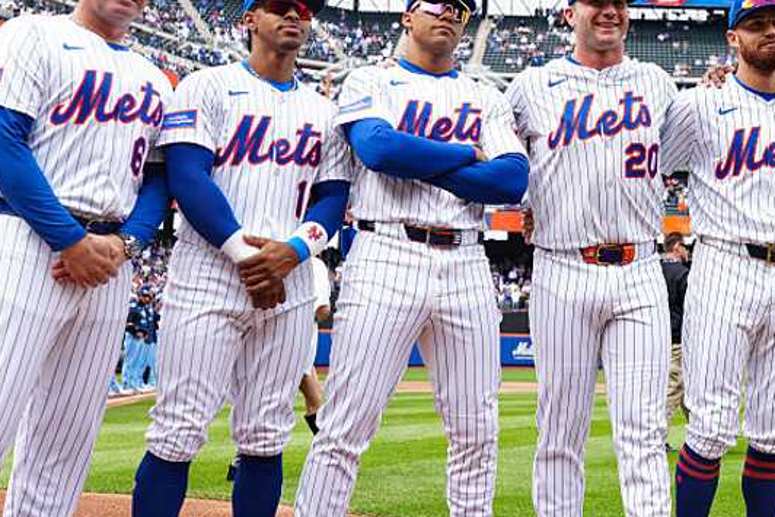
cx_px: 644
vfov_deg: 22.2
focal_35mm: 61
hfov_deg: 31.8
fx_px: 1313
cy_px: 181
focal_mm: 29
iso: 320
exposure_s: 1/1600
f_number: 2.8
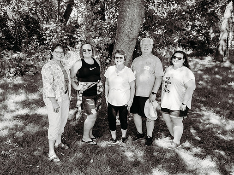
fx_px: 216
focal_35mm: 32
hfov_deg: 56.7
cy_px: 80
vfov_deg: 44.1
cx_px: 107
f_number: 4.5
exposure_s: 1/200
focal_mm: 24
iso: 160
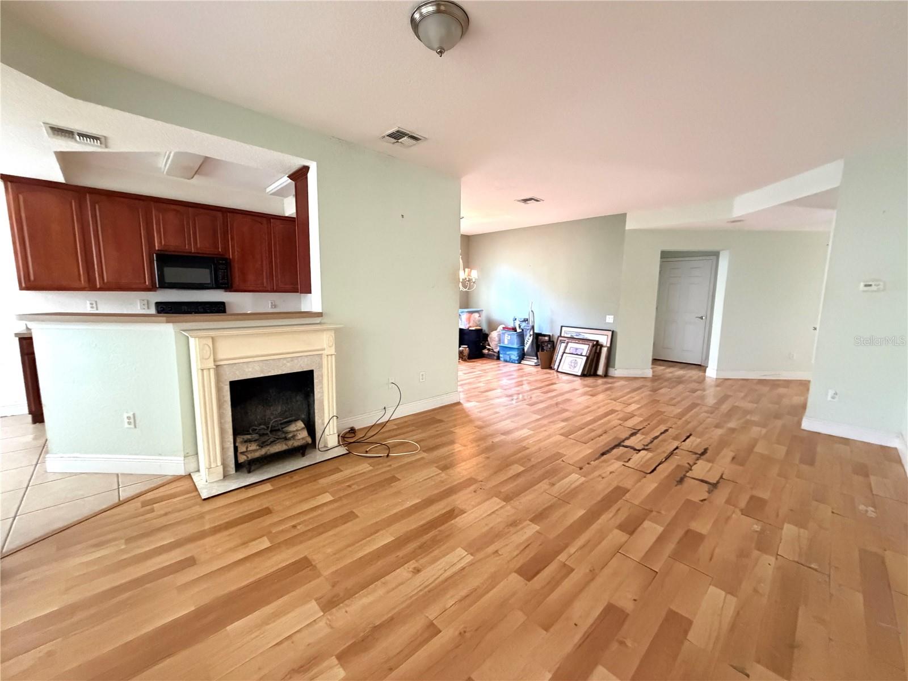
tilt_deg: -8.4
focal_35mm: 14
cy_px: 340
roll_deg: -0.7
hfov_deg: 102.1
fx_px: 367
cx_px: 454
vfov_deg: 85.7
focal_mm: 2.22
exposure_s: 1/60
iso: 1250
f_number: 2.2
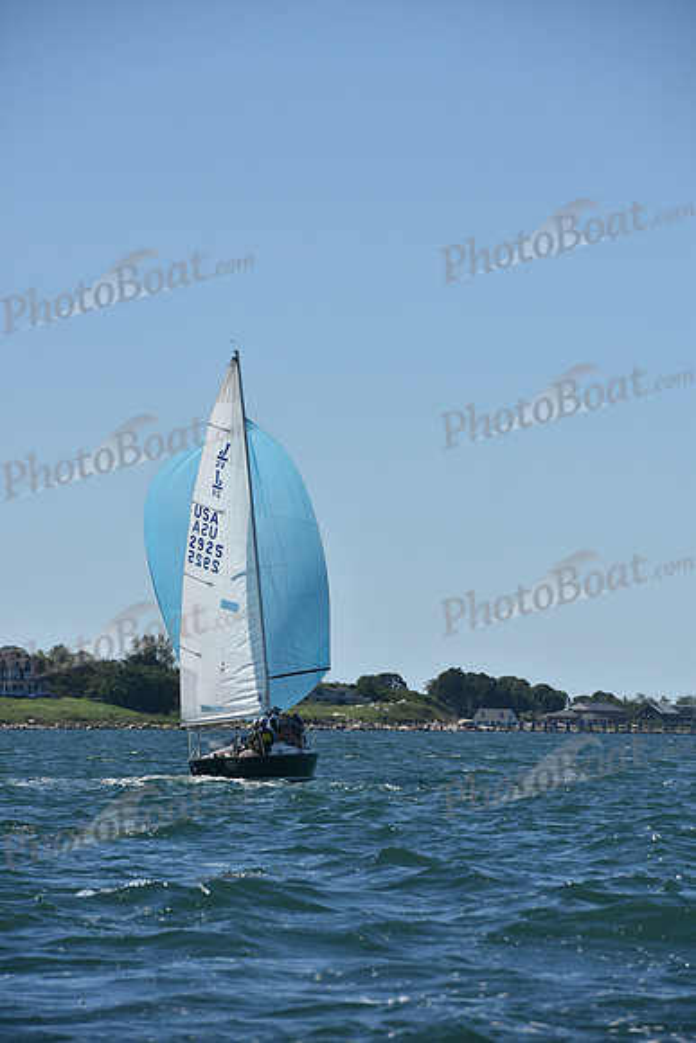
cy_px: 522
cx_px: 348
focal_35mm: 200
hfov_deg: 6.9
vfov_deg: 10.3
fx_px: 5796
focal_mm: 200
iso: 250
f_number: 9
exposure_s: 1/1250
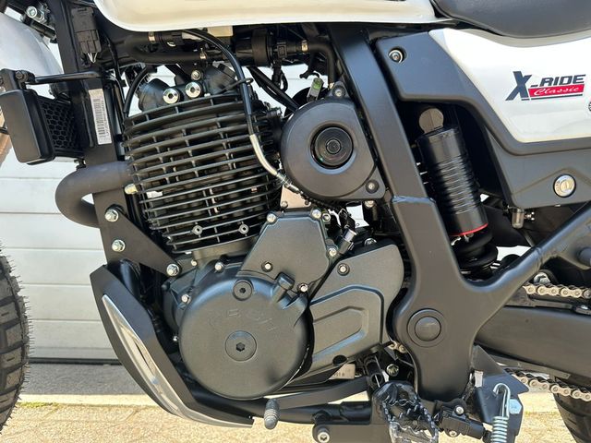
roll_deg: -1.3
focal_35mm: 24
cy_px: 222
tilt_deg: +2.0
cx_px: 296
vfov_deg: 56.8
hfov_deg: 71.6
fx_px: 410
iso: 80
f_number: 1.78
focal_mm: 6.86
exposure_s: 1/395
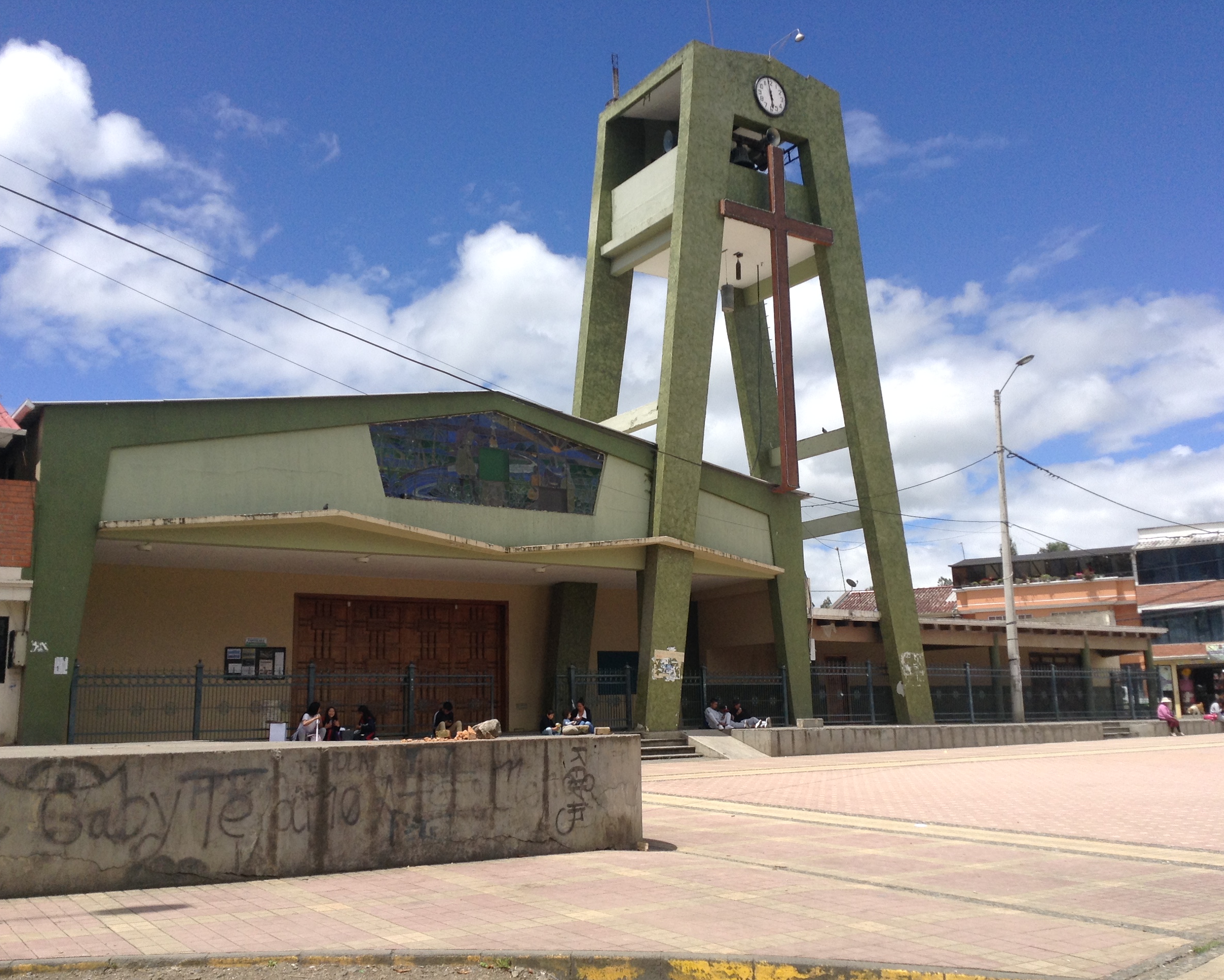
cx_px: 609
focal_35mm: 35
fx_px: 1268
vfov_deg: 42.2
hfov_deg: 51.5
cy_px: 490
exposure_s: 1/1656
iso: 25
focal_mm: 3.3
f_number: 2.4
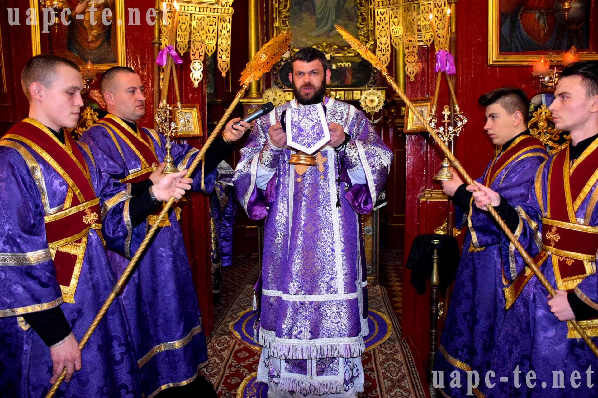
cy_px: 199
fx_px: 448
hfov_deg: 67.4
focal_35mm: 27
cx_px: 299
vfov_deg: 47.9
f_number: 3.5
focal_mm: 18
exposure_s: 1/60
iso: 3200
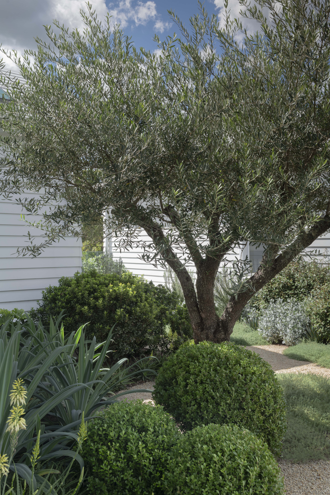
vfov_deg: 54.4
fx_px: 481
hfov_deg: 37.9
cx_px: 165
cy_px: 248
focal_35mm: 35
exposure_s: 1/10
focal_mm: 35
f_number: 14
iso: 160
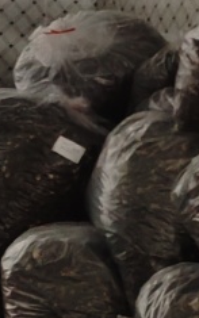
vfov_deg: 26.8
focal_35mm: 77
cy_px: 154
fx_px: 668
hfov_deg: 16.7
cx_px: 179
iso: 2000
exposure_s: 1/12
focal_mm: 1.96
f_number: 2.2
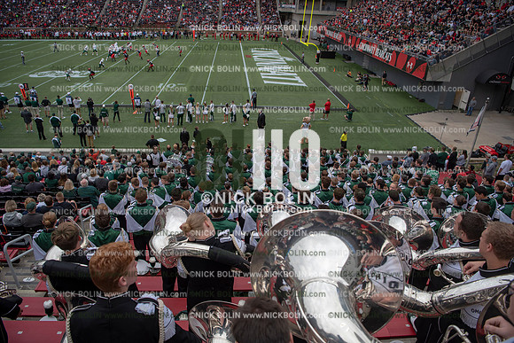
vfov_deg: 53.2
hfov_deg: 73.7
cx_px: 257
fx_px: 343
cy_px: 172
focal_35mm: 24
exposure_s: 1/1000
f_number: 3.5
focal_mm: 24
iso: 250
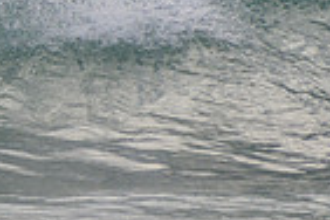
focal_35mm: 2271
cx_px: -348
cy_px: -34
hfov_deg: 0.9
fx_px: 20816
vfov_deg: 0.6
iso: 250
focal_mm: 400
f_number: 5.6
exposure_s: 1/2000
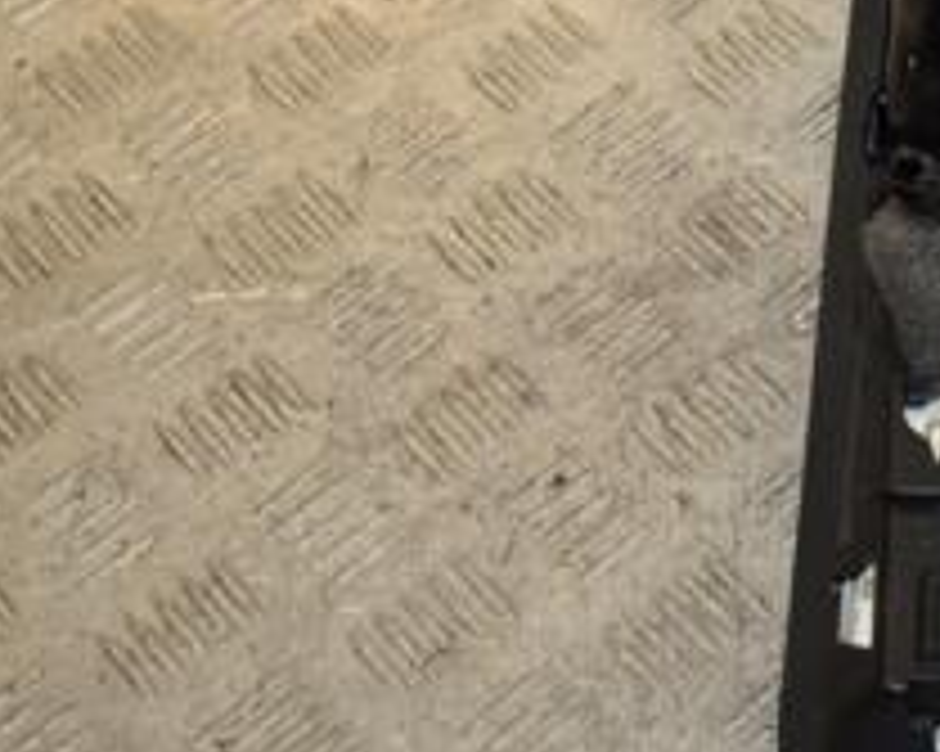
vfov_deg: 17.1
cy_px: 144
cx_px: 1106
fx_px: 2475
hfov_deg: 20.2
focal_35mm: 89
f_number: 5.6
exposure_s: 1/200
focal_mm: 22
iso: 800
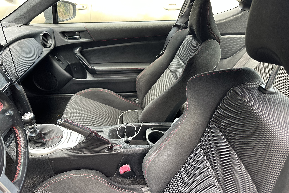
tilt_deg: -26.4
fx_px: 201
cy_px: 85
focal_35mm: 25
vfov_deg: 51.2
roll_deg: -3.3
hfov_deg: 71.5
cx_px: 145
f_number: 1.78
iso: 250
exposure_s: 1/110
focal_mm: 6.86
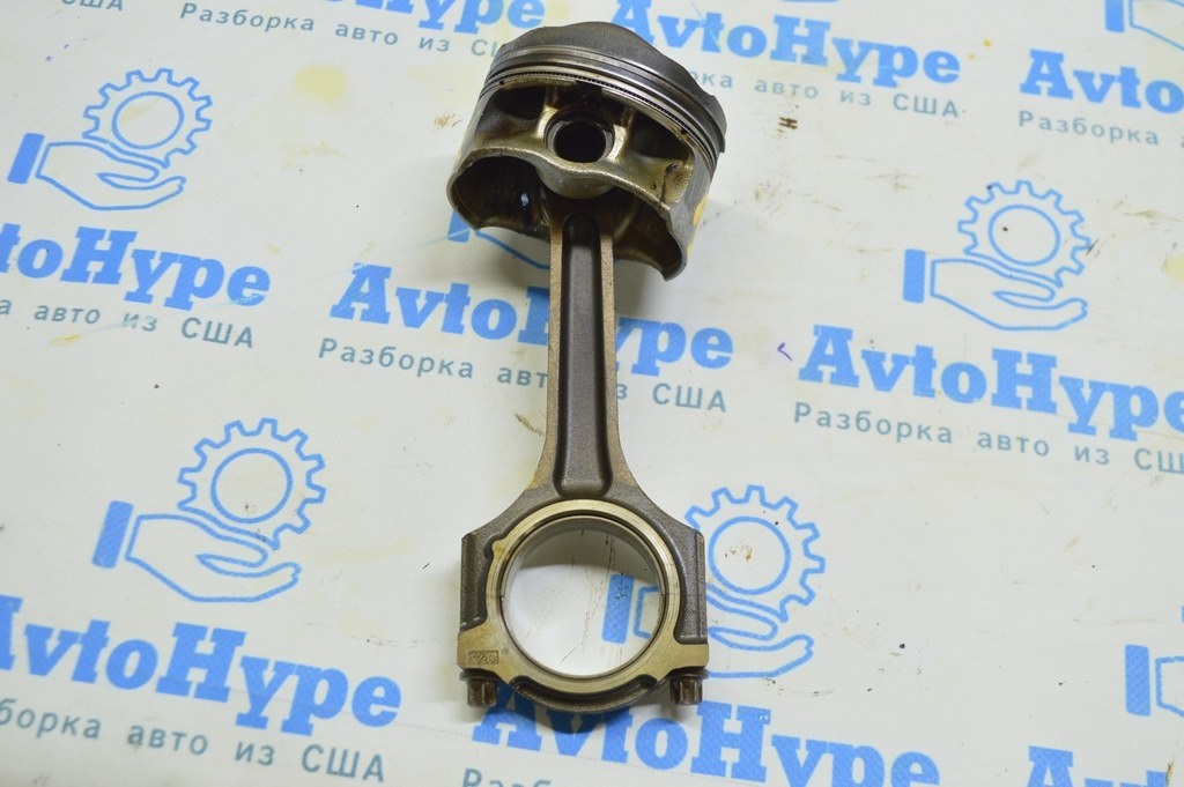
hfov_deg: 46.4
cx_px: 592
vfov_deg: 31.8
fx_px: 1380
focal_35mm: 42
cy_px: 394
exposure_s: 1/20
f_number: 5.6
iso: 400
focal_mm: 28
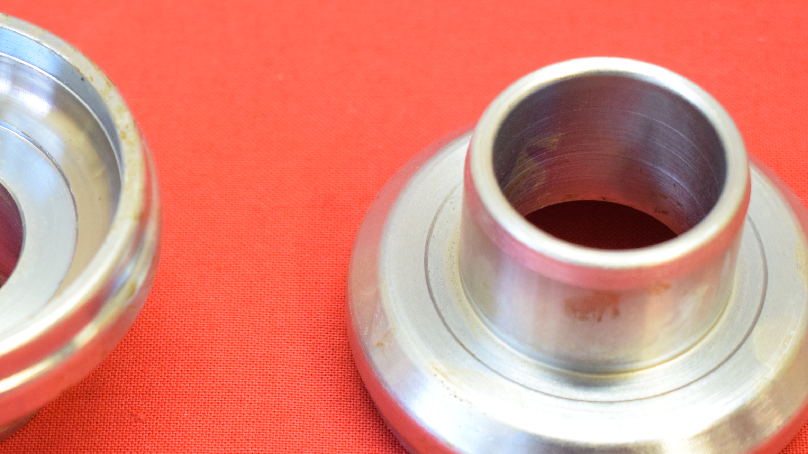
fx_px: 2464
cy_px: 397
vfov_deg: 10.5
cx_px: 236
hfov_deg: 18.5
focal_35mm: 115
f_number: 5
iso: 1250
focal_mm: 38
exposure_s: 1/60
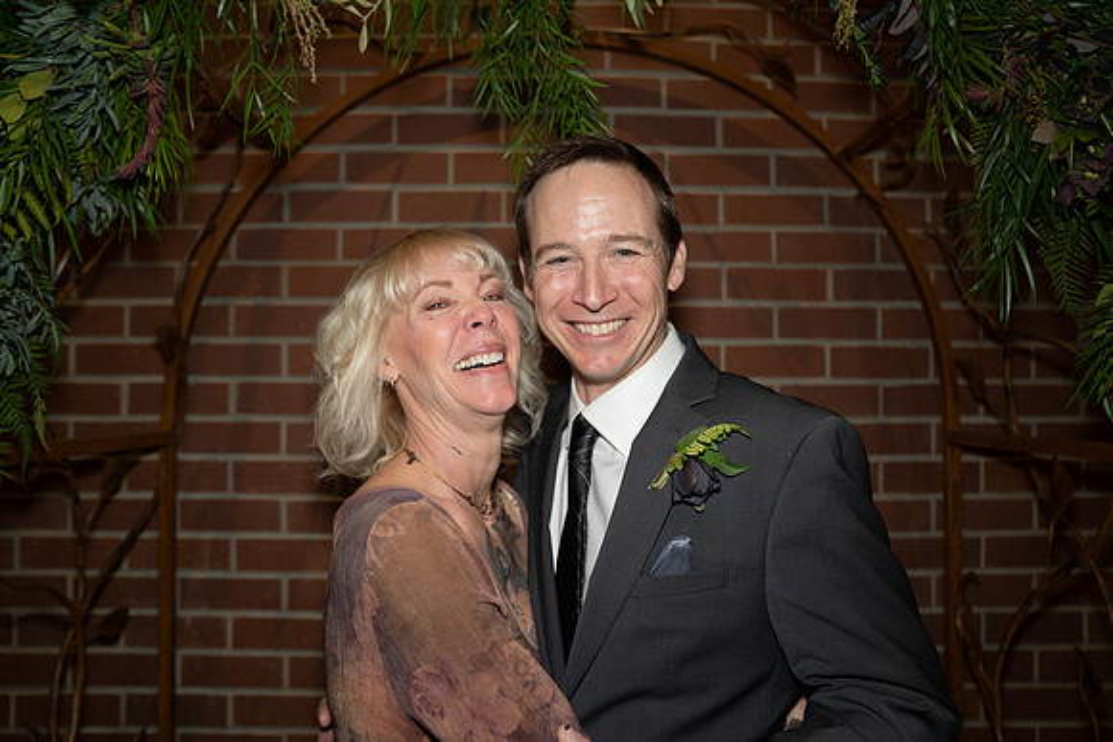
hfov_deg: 71.5
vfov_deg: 51.3
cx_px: 556
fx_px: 773
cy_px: 371
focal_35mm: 25
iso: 1250
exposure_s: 1/125
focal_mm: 25
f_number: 2.8
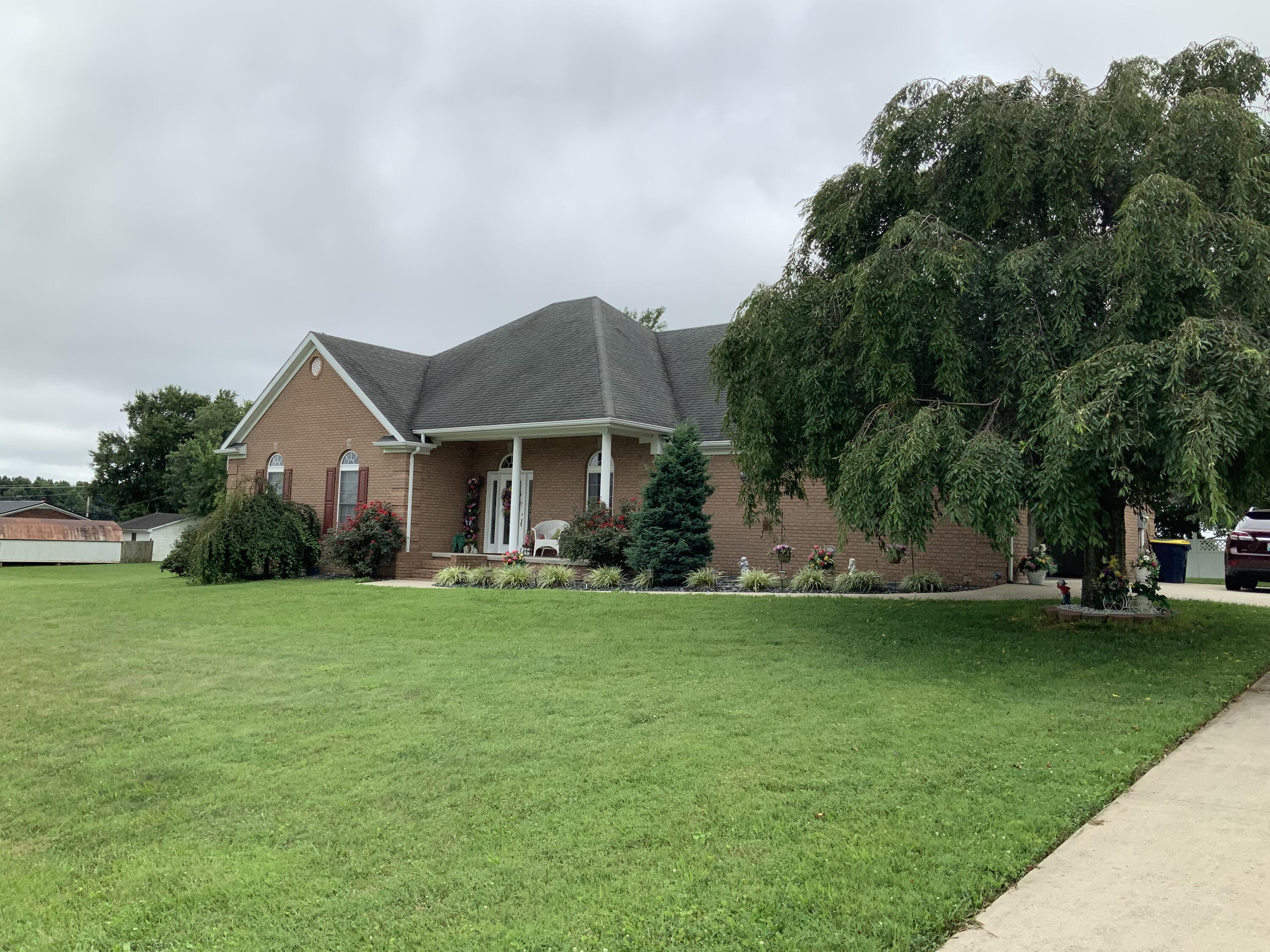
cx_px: 635
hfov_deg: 61.7
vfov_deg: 48.2
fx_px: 1064
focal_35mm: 29
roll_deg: -2.6
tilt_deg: +4.3
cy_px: 476
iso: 16
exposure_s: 1/1490
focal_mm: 3
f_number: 1.8
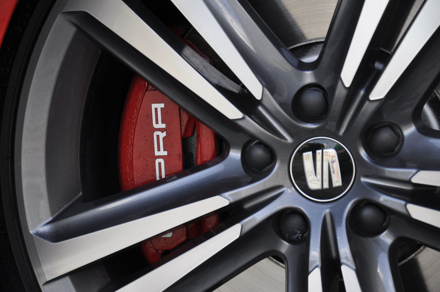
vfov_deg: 8.7
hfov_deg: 13.1
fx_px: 1923
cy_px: 146
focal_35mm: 158
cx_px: 220
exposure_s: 1/125
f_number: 5.6
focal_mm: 105
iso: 220
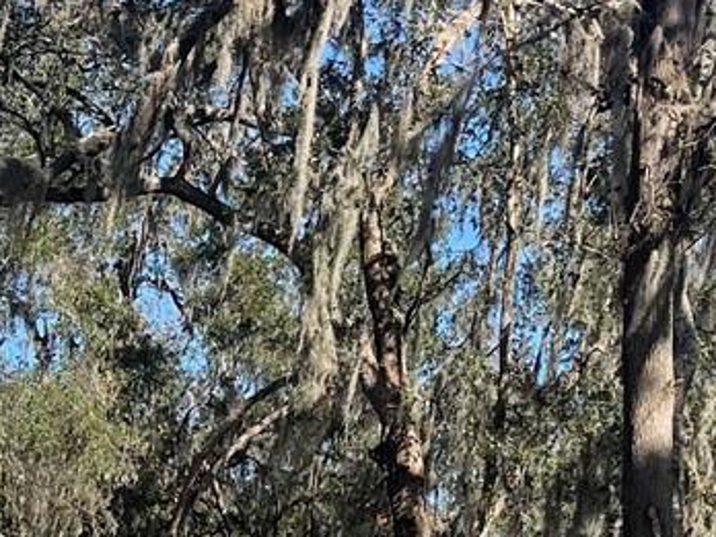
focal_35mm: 115
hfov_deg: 16.9
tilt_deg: -4.8
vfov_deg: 11.8
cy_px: 1012
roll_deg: -0.1
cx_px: 93
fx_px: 2379
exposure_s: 1/1821
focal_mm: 5.1
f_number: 1.6
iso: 32
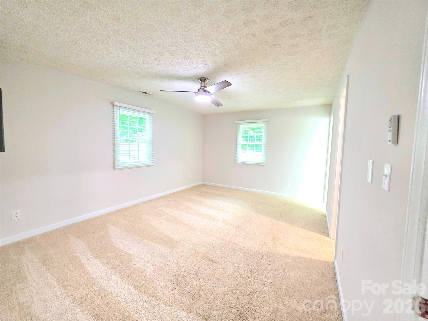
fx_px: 161
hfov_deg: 106.2
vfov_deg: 89.9
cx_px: 214
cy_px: 160
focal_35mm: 13
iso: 250
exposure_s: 1/60.2
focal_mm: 2.2
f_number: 1.9
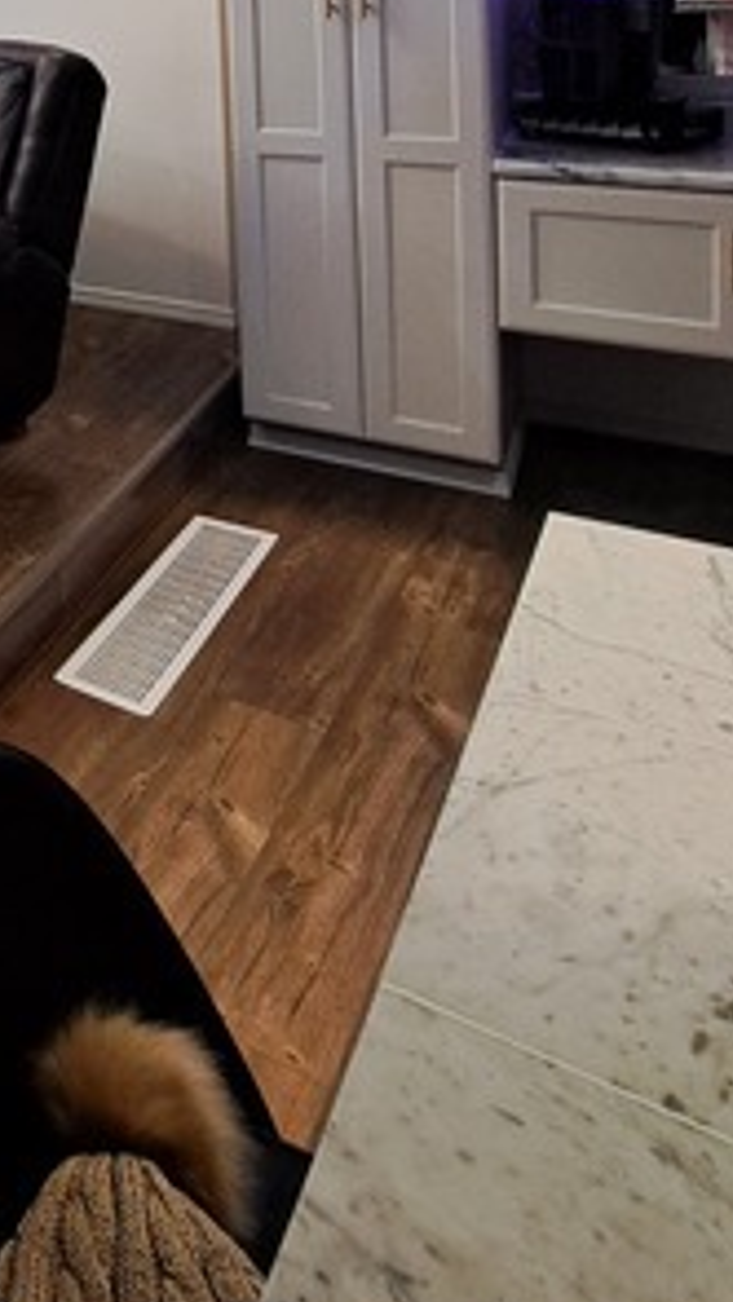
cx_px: -256
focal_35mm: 32
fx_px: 1105
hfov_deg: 28.8
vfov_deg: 50.1
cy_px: 15
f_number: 2.2
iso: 125
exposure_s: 1/40
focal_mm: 1.74
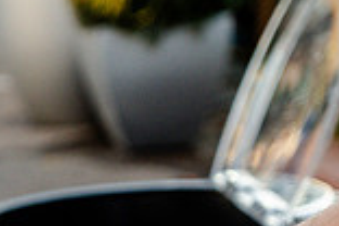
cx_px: -141
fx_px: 2514
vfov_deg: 5.1
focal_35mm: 267
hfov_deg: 7.6
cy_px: 351
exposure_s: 1/640
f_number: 4
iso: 1000
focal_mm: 72
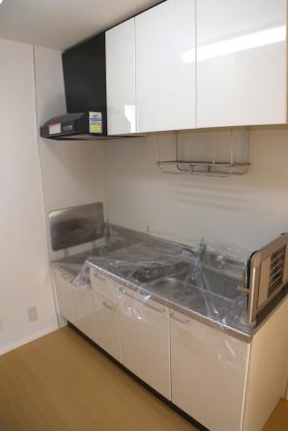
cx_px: 165
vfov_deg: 61.9
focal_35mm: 30
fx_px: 360
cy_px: 211
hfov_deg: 43.5
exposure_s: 1/65.3
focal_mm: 6
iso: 221
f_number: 2.7
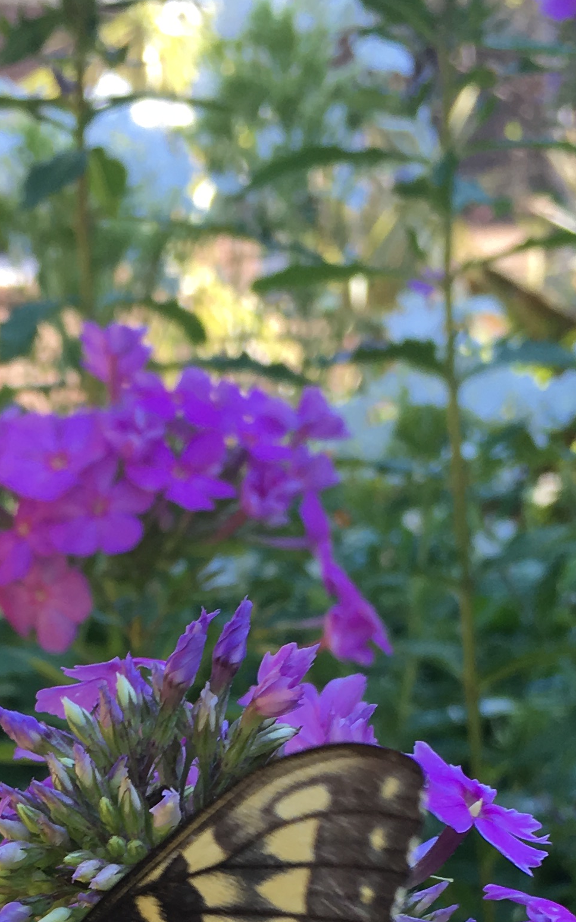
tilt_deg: -10.5
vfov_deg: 24.6
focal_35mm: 80
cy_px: 932
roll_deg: +8.5
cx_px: 168
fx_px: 2010
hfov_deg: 16.3
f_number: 2.2
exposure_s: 1/150
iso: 25
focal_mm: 4.15
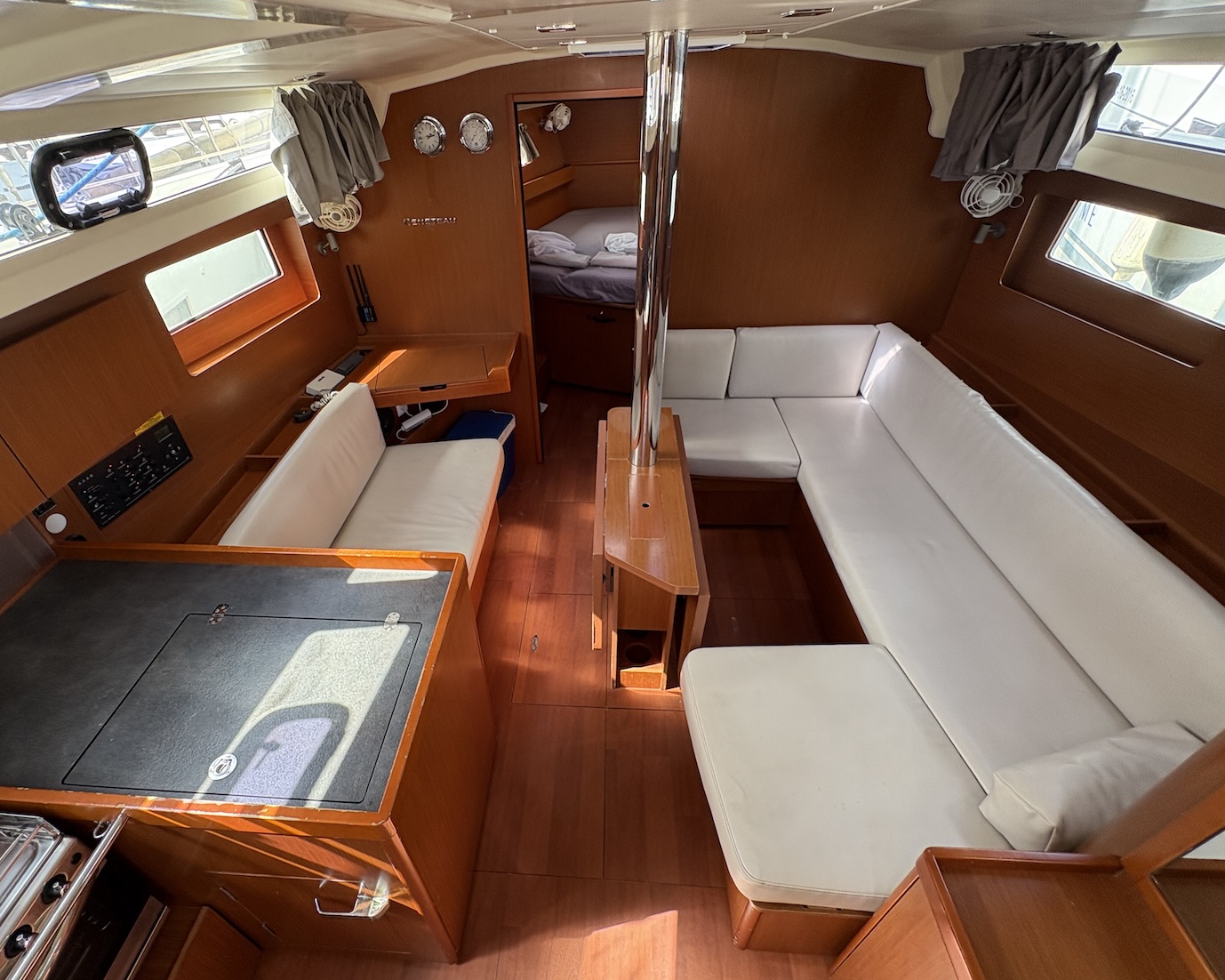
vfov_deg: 80.3
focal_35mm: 16
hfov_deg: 92.9
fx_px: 580
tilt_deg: -37.5
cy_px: 518
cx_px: 559
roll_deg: +3.5
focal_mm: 2.22
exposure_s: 1/99
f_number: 2.2
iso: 100
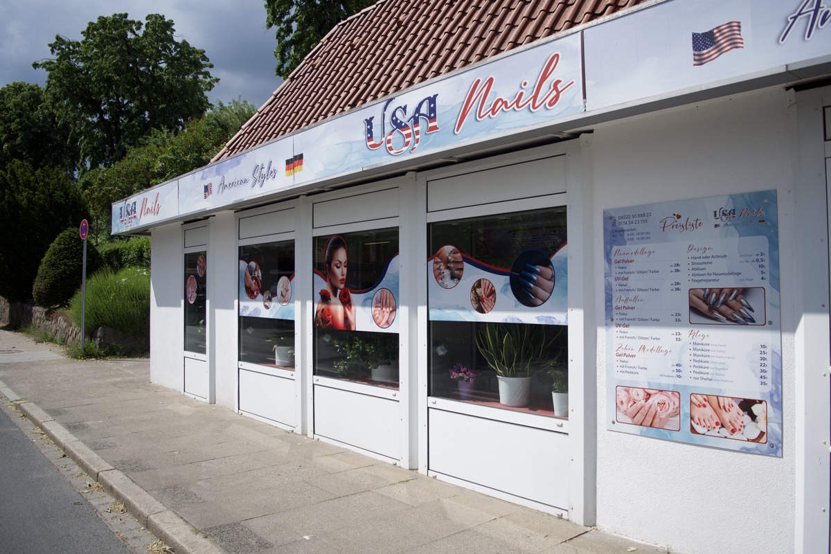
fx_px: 623
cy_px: 277
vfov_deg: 47.9
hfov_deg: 67.4
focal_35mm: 27
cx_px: 416
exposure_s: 1/1600
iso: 100
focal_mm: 18
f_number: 3.5
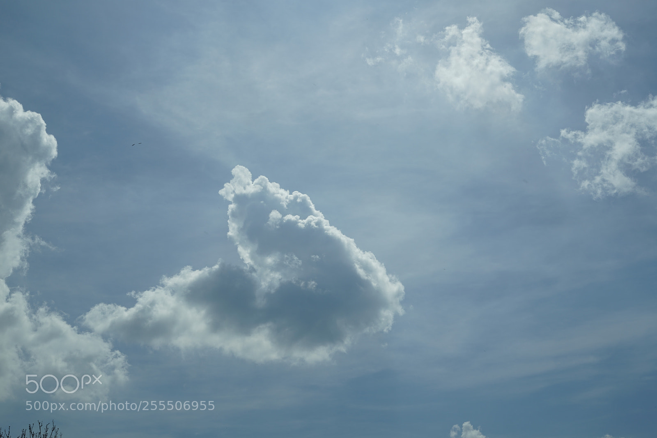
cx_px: 328
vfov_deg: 27.0
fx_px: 912
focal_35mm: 50
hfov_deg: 39.6
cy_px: 219
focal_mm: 50
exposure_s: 1/800
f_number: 9
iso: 100
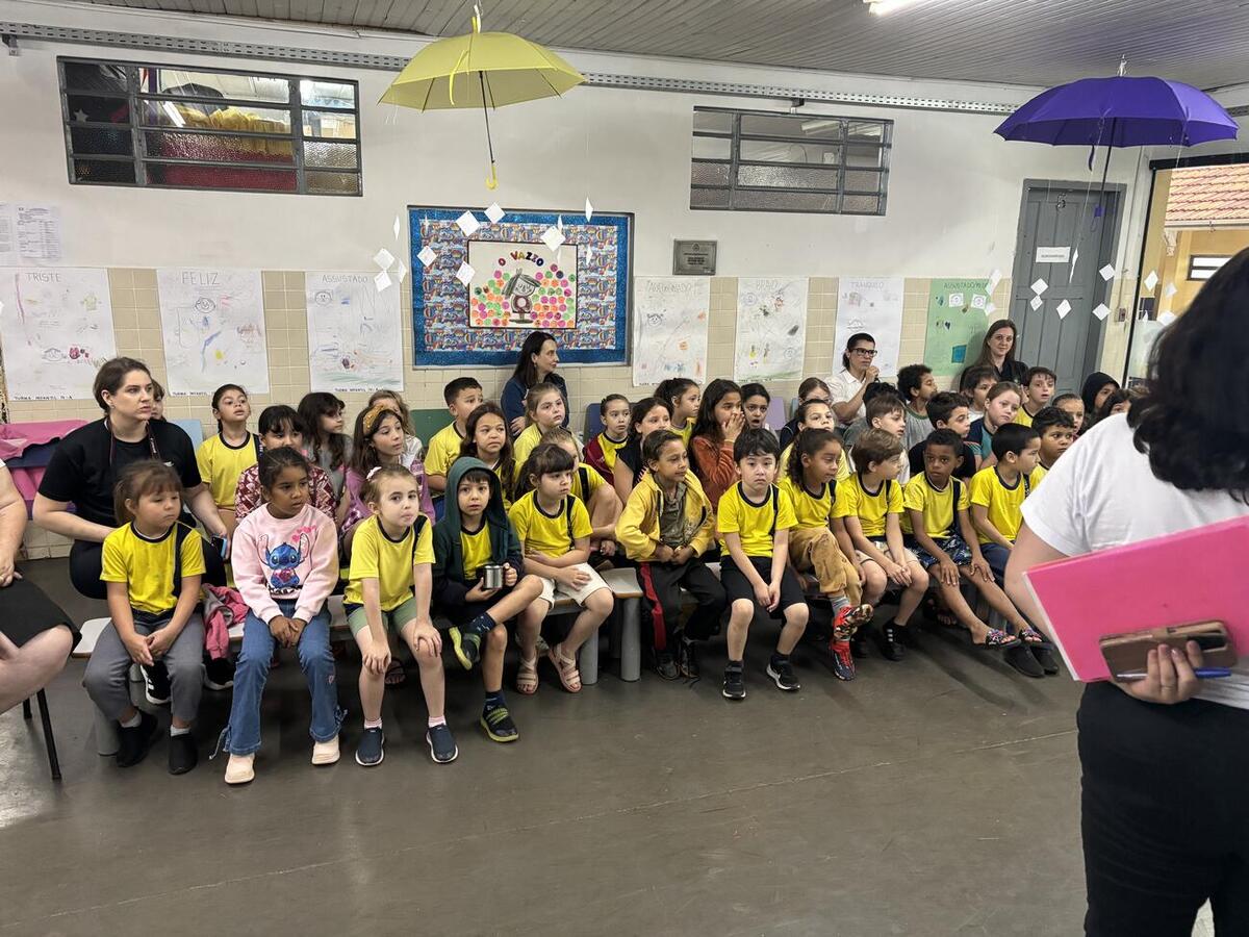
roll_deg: -0.7
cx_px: 624
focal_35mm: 26
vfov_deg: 53.1
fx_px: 938
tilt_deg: -13.0
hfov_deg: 67.3
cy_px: 468
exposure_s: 1/60
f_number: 1.6
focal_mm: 5.96
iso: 400
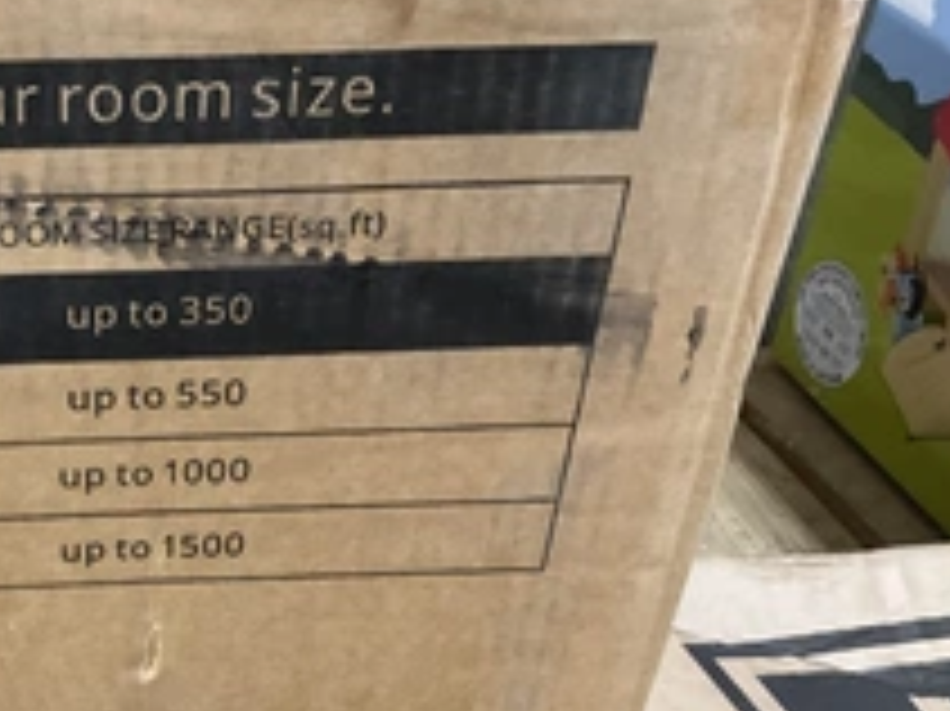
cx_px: 77
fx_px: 1509
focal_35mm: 55
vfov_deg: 26.2
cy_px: 531
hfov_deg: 33.0
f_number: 1.8
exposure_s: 1/30
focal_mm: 3
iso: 400
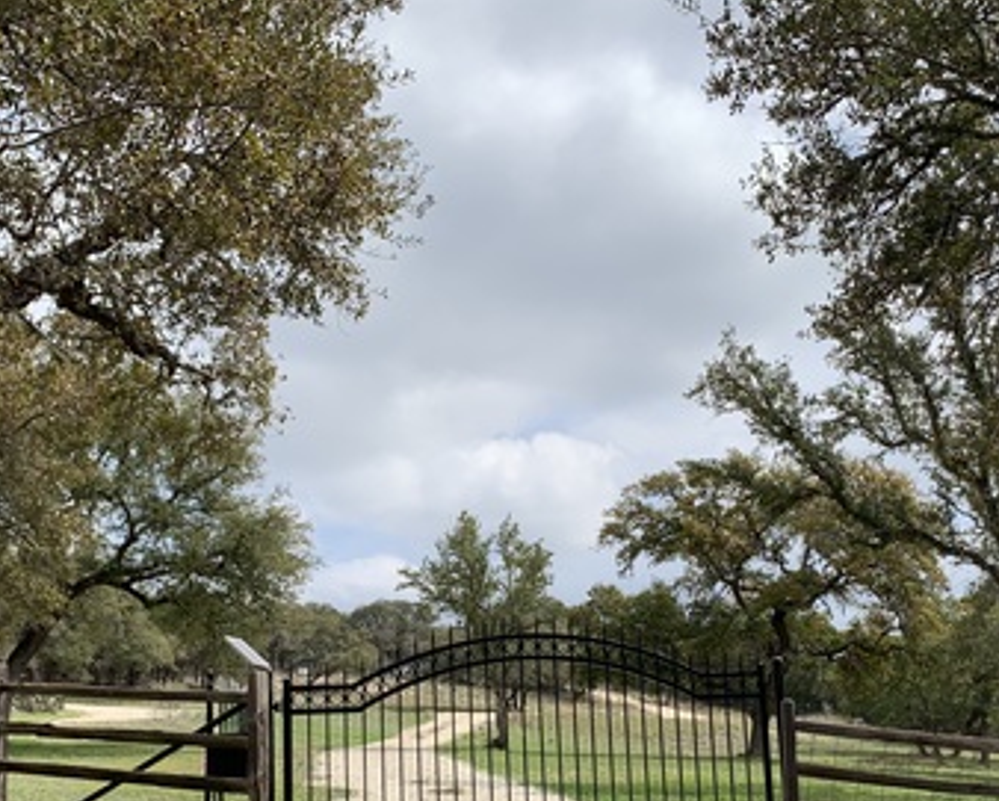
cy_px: 582
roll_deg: +3.2
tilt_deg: +7.0
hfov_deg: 38.7
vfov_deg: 31.0
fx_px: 1420
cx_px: 553
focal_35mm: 48
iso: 25
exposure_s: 1/2309
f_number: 1.8
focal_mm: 4.25
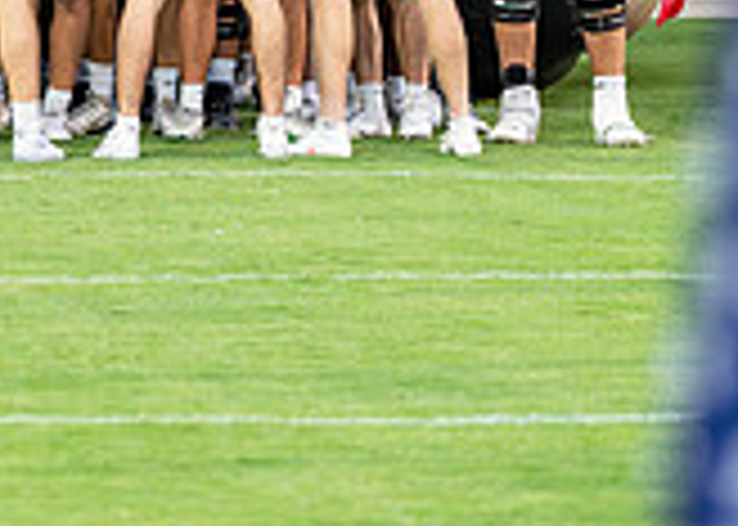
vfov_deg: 3.2
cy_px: -283
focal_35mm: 445
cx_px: 96
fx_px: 9323
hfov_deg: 4.5
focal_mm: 111
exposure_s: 1/1250
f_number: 2.8
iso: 1600
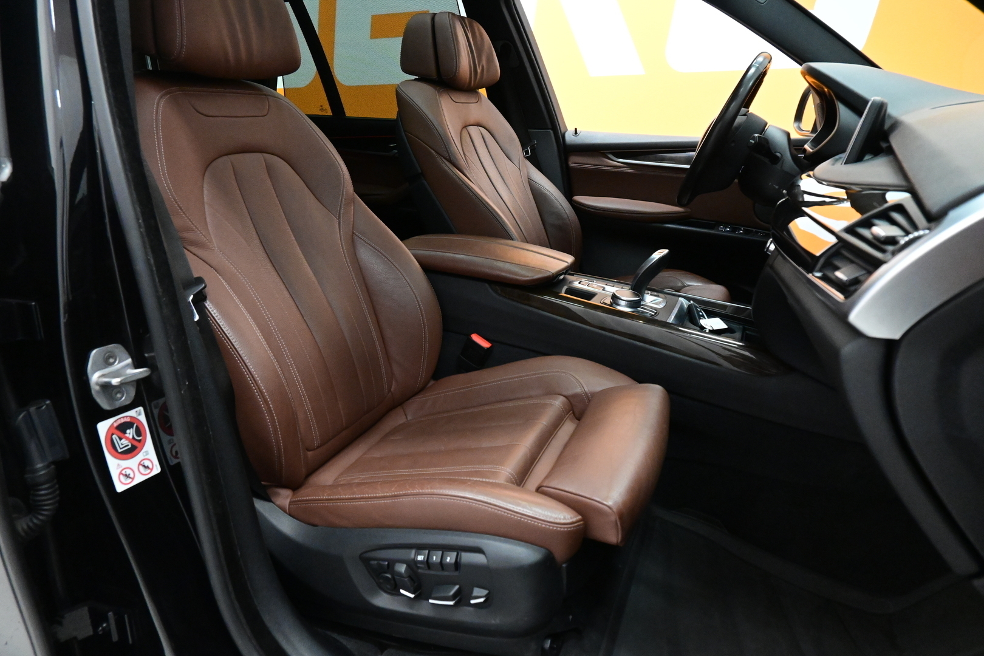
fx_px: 656
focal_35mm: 24
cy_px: 328
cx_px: 492
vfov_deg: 53.1
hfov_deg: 73.7
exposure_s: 1/100
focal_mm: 16
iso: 6400
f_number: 5.6
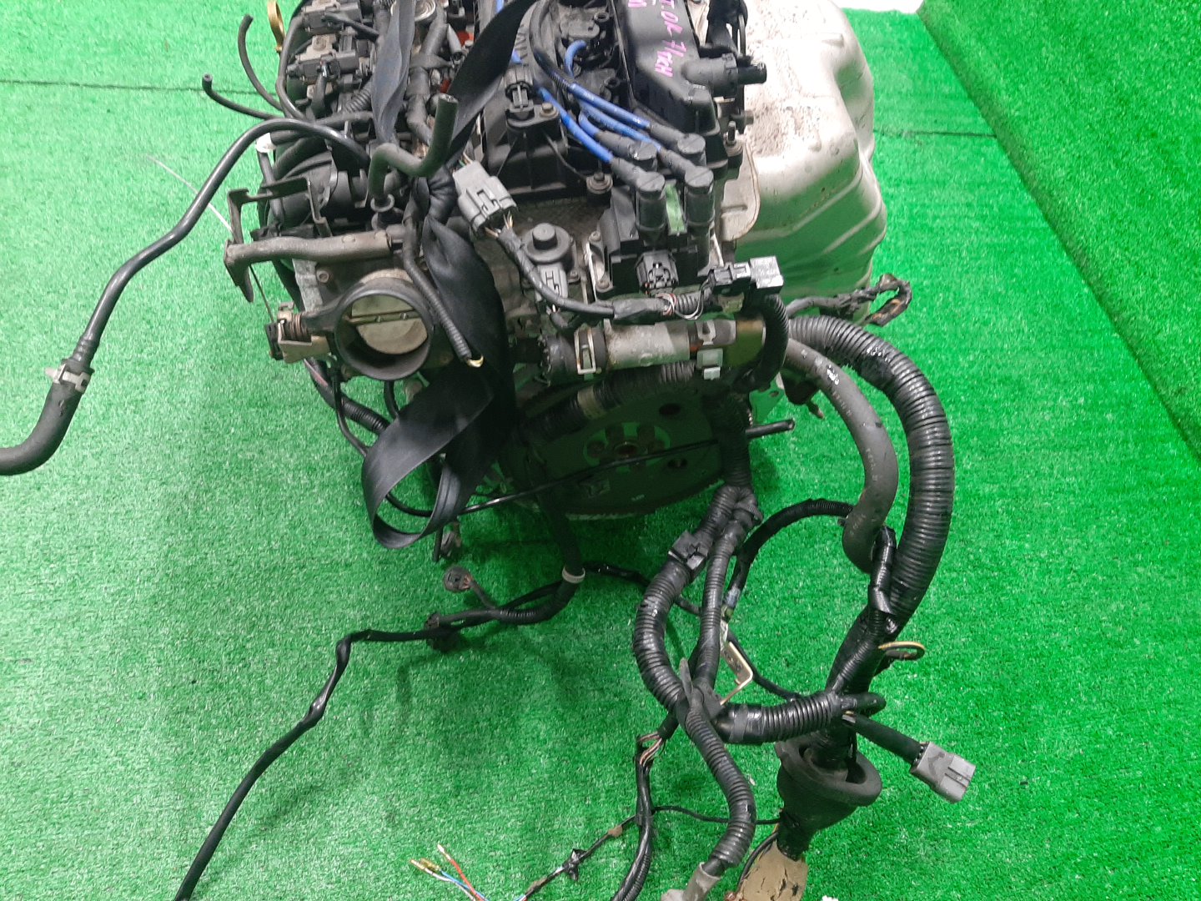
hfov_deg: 67.3
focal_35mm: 26
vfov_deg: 53.1
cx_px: 600
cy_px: 450
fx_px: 902
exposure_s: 1/33
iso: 204
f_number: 1.7
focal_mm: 3.93
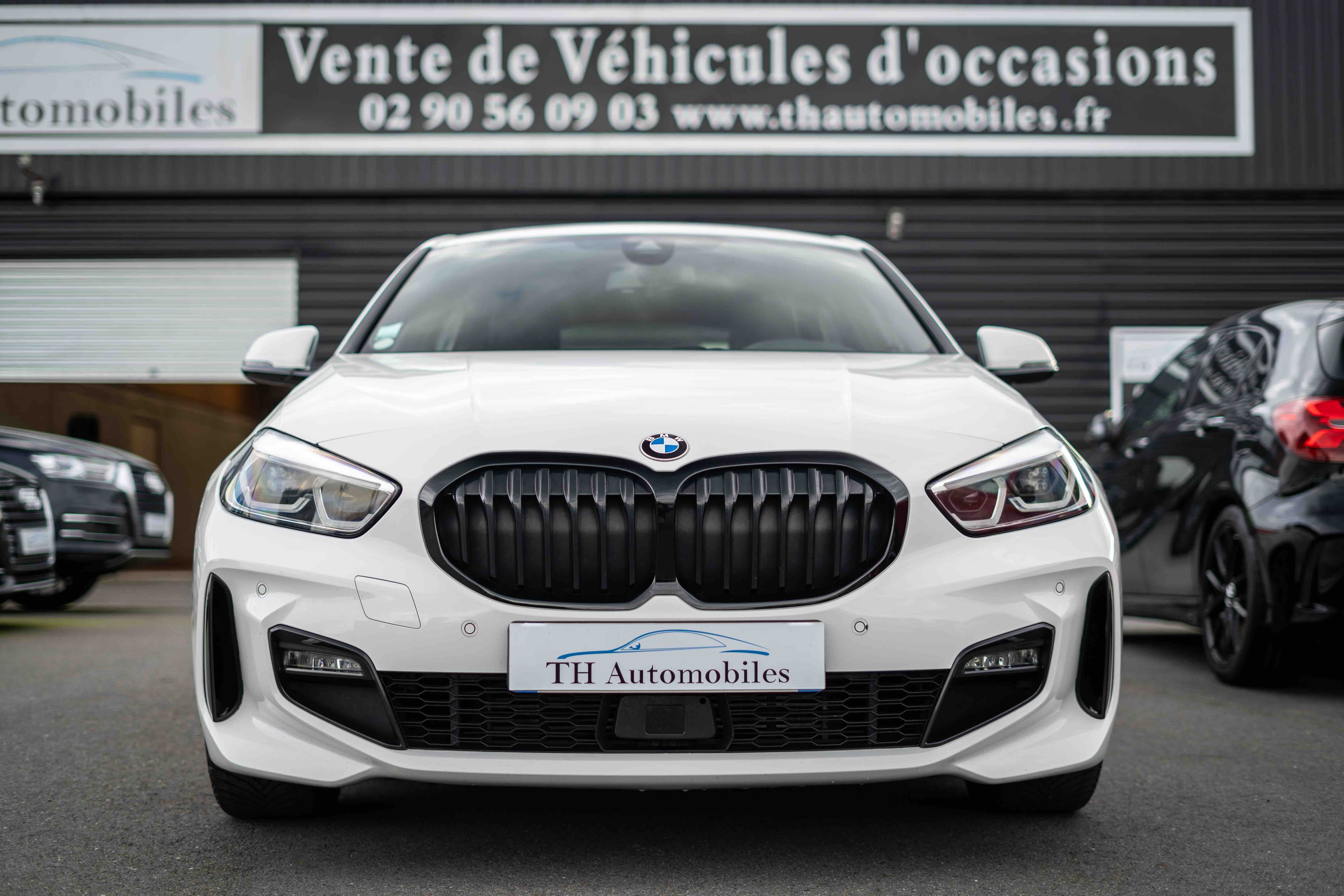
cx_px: 672
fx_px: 1867
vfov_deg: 27.0
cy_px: 448
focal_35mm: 50
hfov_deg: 39.6
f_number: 2
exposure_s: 1/125
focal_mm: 50
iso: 100
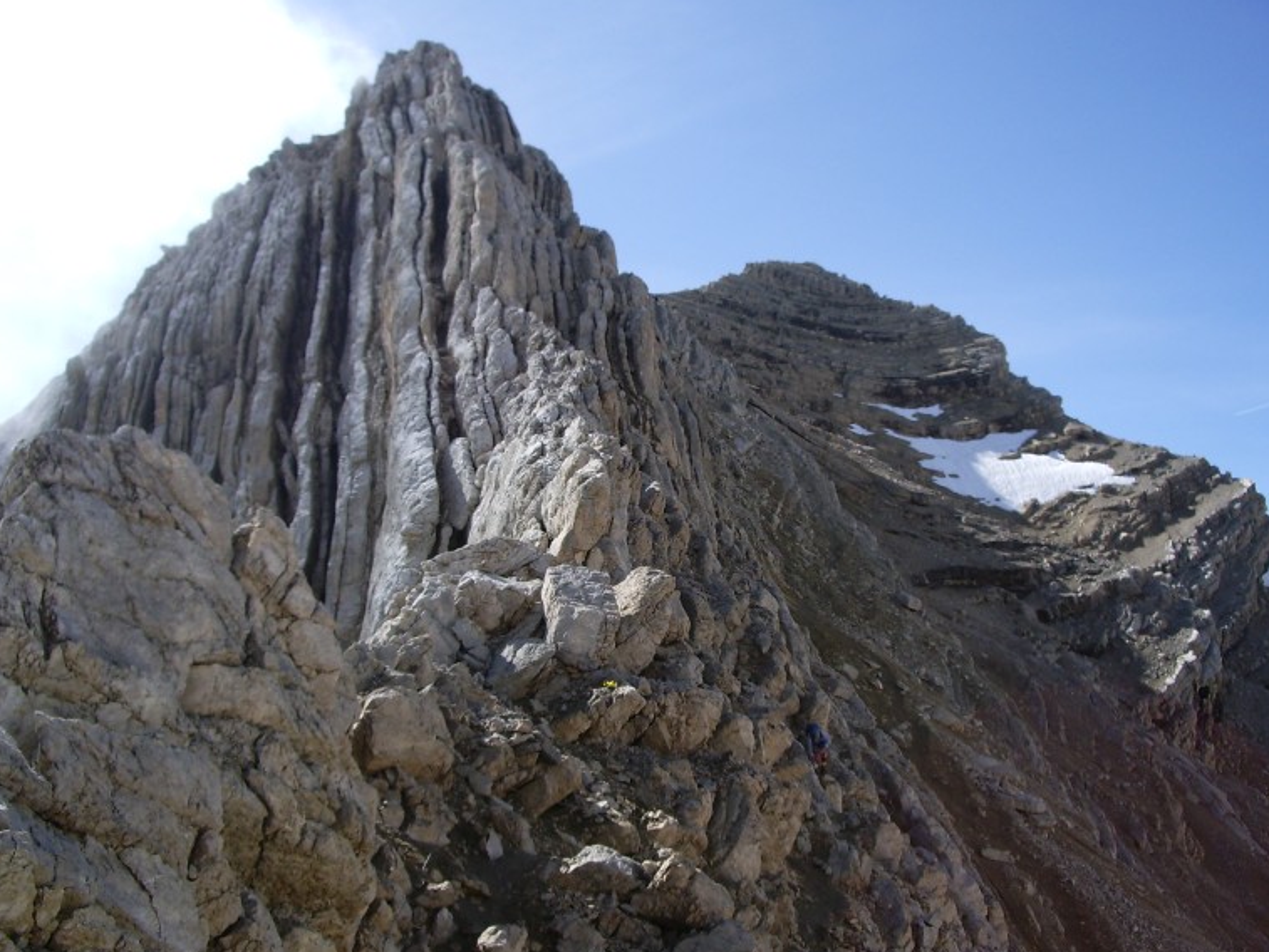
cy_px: 498
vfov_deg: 38.7
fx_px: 1357
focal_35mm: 37
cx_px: 615
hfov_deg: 50.1
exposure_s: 1/400
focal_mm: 5.8
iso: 80
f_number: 4.3
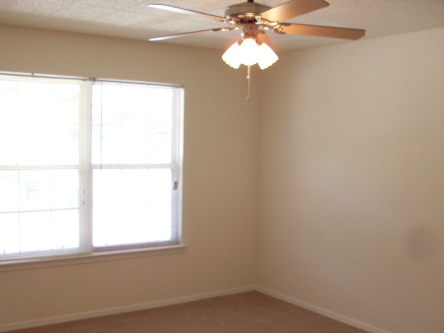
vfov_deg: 35.1
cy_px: 175
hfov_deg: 45.8
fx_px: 526
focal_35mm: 41
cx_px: 220
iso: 100
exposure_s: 1/45
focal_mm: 6.3
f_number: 2.8
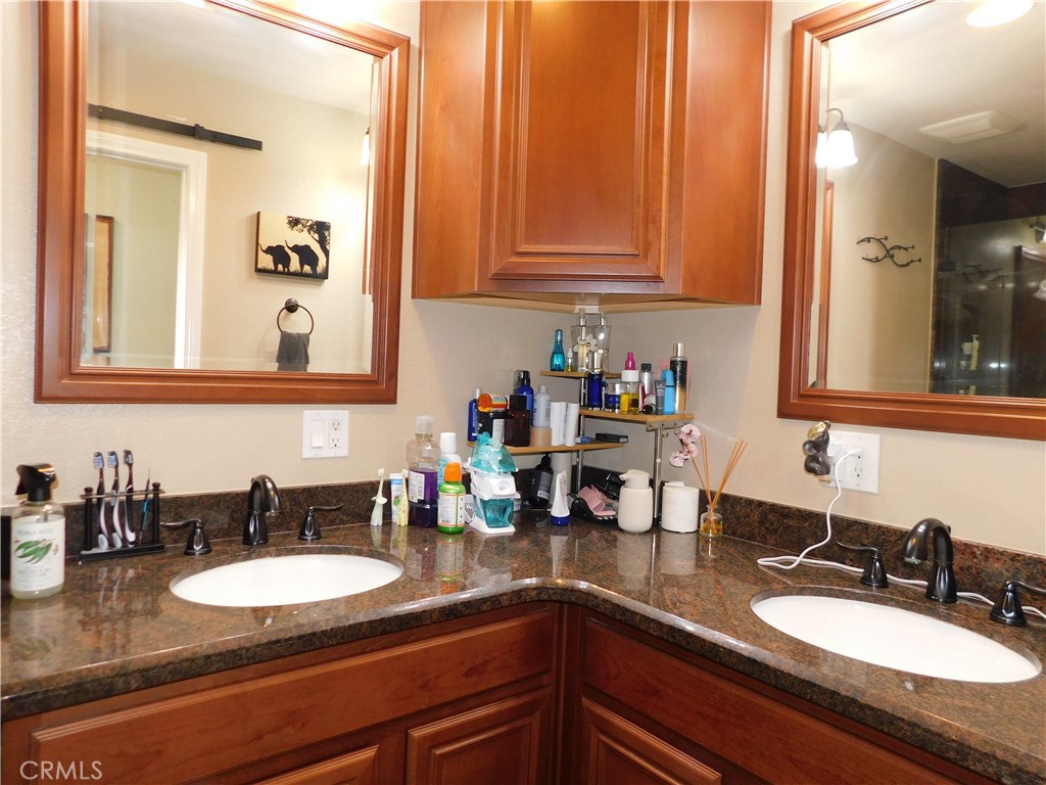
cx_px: 523
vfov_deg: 58.9
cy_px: 392
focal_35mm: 23
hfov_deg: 73.9
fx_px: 695
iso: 200
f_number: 3
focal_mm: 4
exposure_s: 1/30
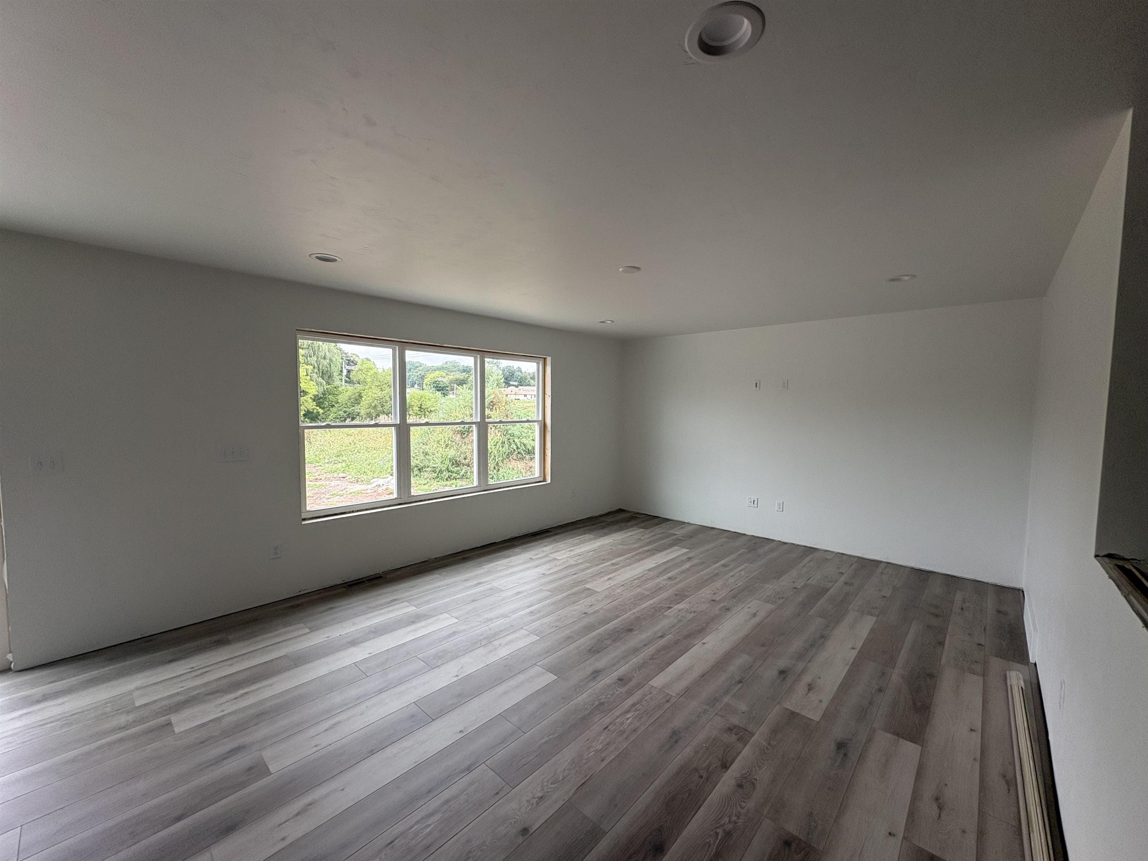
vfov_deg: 85.7
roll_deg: +0.0
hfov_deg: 102.1
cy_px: 430
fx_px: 464
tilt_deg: -2.4
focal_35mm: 14
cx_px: 574
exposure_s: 1/207
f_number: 2.2
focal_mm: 2.22
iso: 64
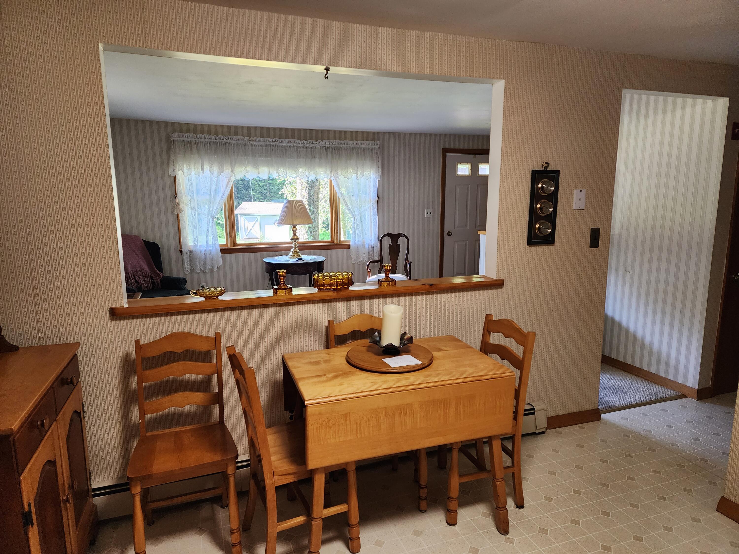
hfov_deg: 73.9
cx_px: 370
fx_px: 491
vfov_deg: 58.9
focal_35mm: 23
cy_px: 277
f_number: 1.8
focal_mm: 6.4
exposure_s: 1/120
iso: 250
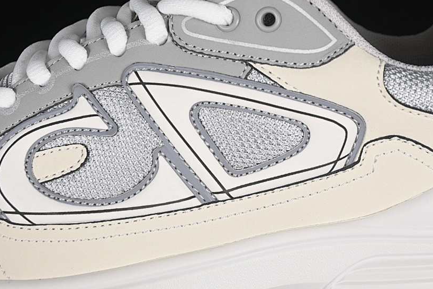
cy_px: 153
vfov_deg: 13.8
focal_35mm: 99
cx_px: 241
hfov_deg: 20.6
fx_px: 1190
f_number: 7.1
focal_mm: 50
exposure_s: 1/60
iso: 160
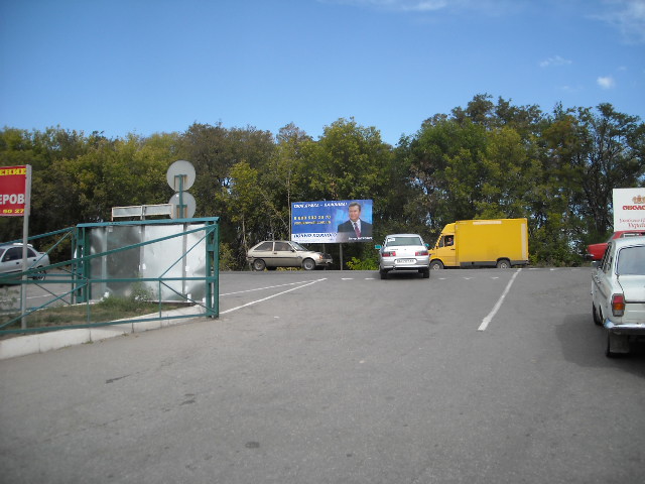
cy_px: 242
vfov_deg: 40.7
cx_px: 322
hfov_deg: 52.6
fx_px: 652
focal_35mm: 35
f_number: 5.6
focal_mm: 5.7
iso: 64
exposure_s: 1/228
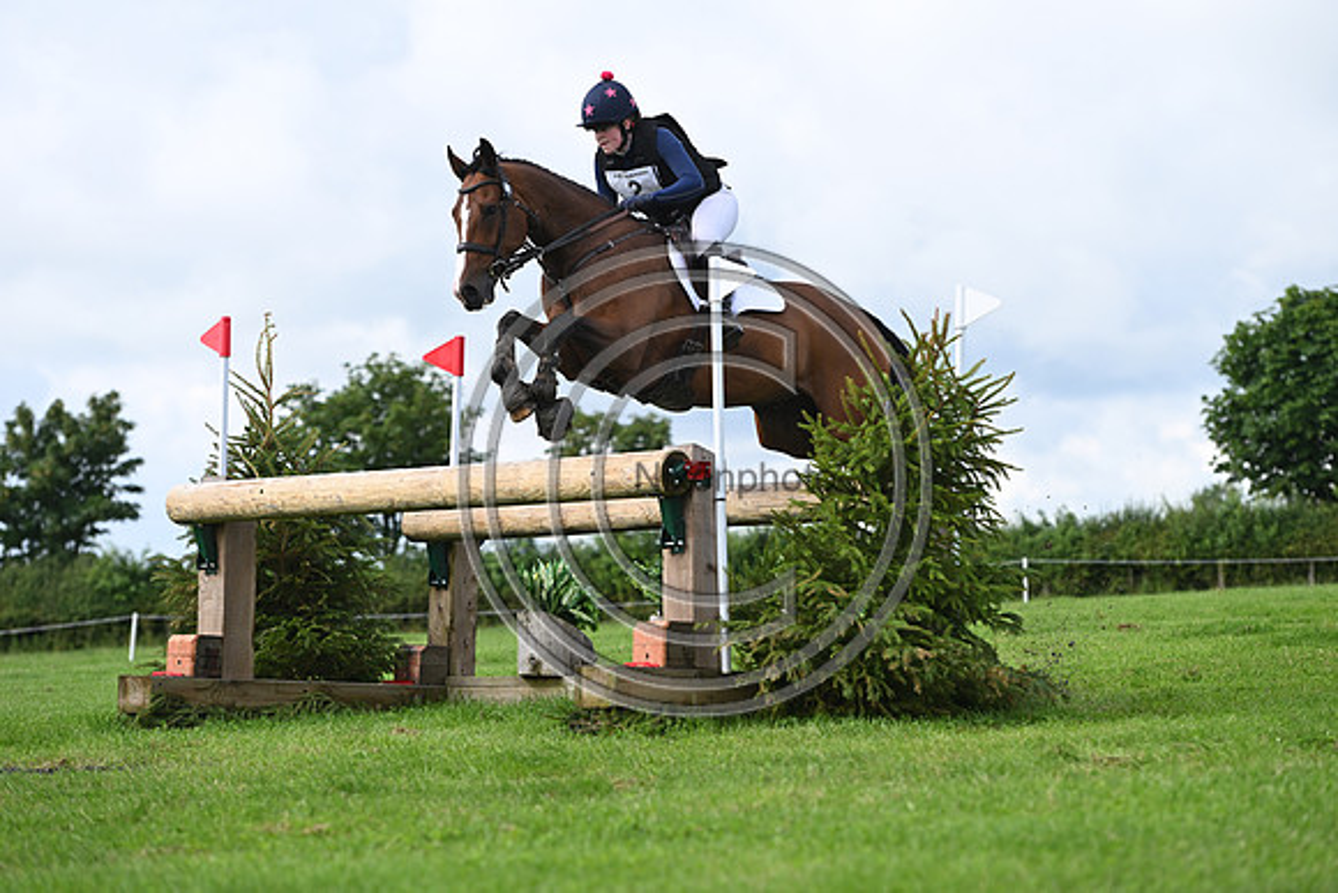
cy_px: 446
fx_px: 4647
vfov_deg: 11.0
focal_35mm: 125
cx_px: 669
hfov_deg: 16.4
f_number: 4
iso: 200
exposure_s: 1/1250
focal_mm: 125
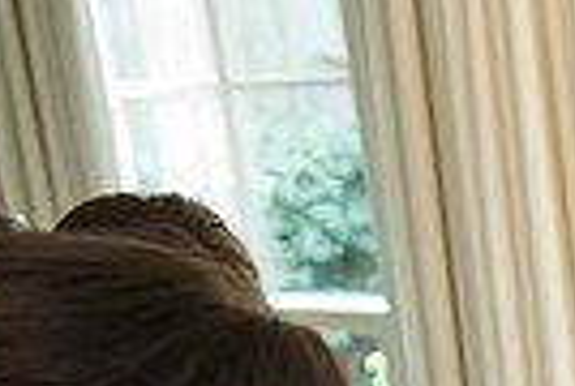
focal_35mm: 138
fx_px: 2209
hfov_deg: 13.5
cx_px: 978
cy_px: 716
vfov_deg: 9.5
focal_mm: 32
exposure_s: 1/80
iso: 1000
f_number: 3.5
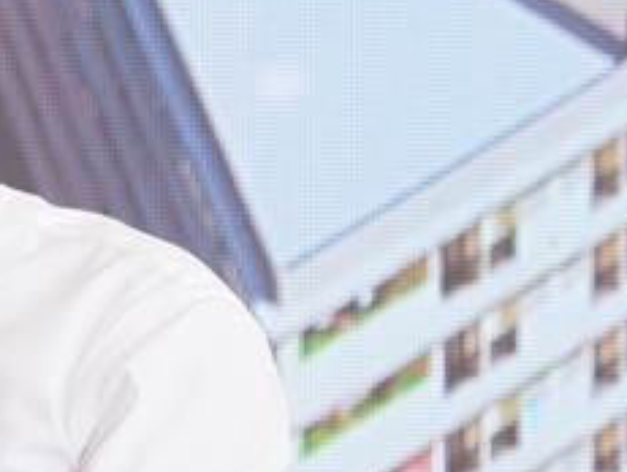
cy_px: 212
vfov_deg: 1.3
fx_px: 20808
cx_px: -179
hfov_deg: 1.7
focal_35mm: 1147
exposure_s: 1/125
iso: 800
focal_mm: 230
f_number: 6.7
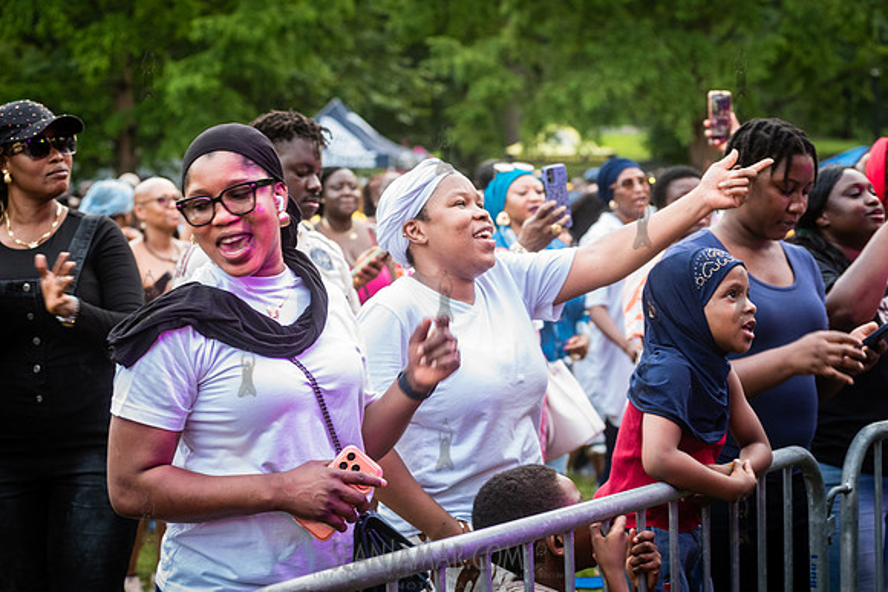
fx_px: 1974
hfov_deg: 25.4
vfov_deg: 17.1
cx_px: 444
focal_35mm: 80
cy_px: 296
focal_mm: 80
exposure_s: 1/200
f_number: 4.5
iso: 1600
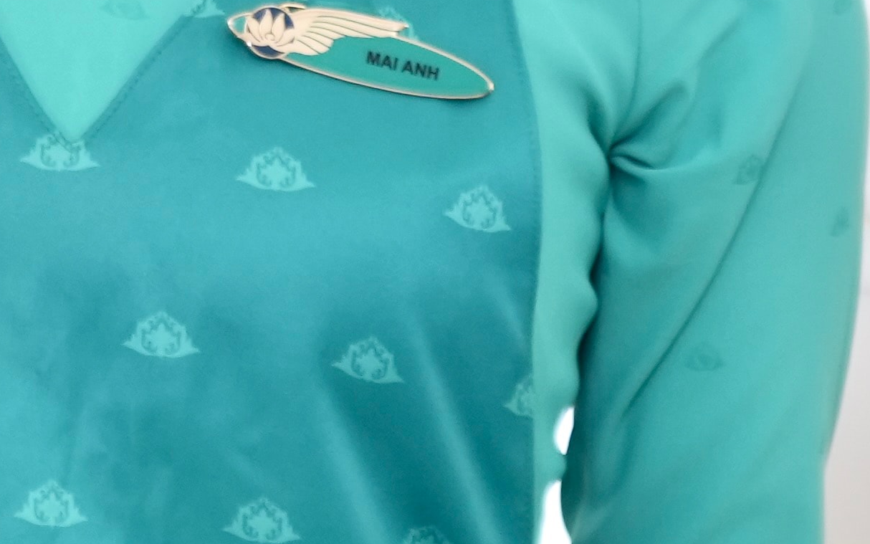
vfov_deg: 3.7
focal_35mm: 353
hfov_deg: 5.9
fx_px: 8371
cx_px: 219
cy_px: -229
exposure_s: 1/60
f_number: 2.8
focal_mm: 60
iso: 800
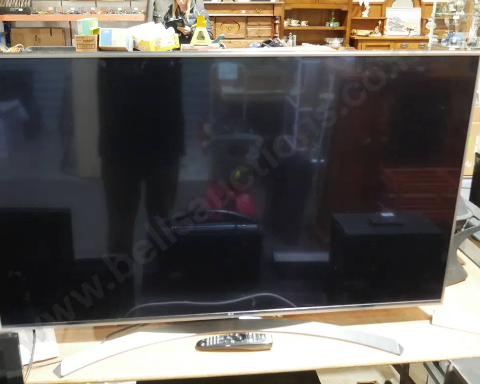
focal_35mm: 40
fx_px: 568
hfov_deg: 45.8
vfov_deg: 37.3
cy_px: 191
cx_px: 224
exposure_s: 1/60
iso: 2000
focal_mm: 19
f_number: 4.1
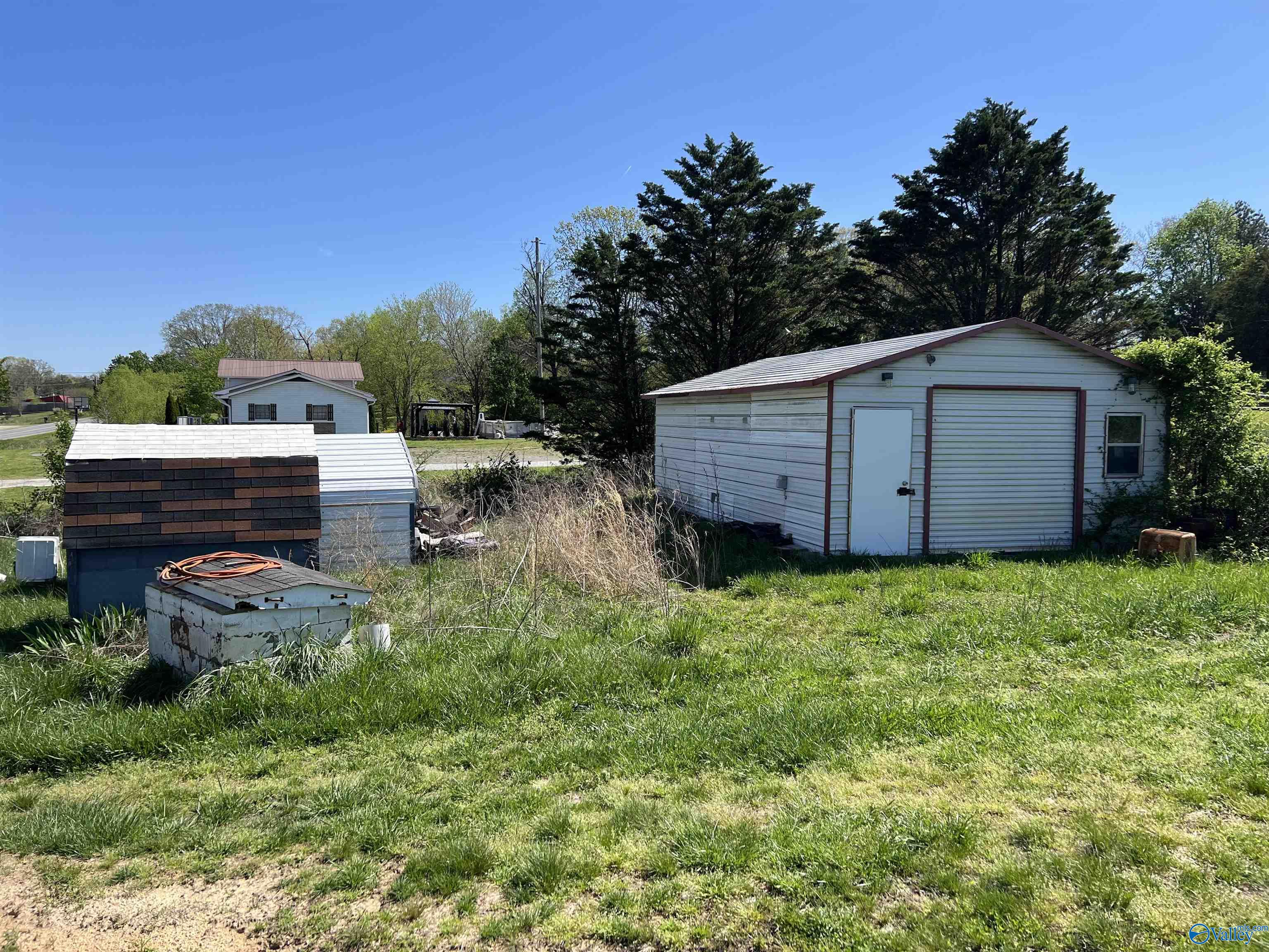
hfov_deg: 67.3
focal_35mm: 26
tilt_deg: -4.3
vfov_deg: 53.1
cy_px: 476
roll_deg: -0.9
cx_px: 634
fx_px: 953
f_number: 1.5
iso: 50
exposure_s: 1/3165
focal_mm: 5.7
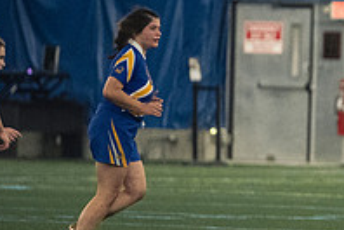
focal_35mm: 877
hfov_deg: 2.3
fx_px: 8380
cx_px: 493
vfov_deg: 1.6
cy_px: 169
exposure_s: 1/500
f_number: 2.8
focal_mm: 200
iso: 7200
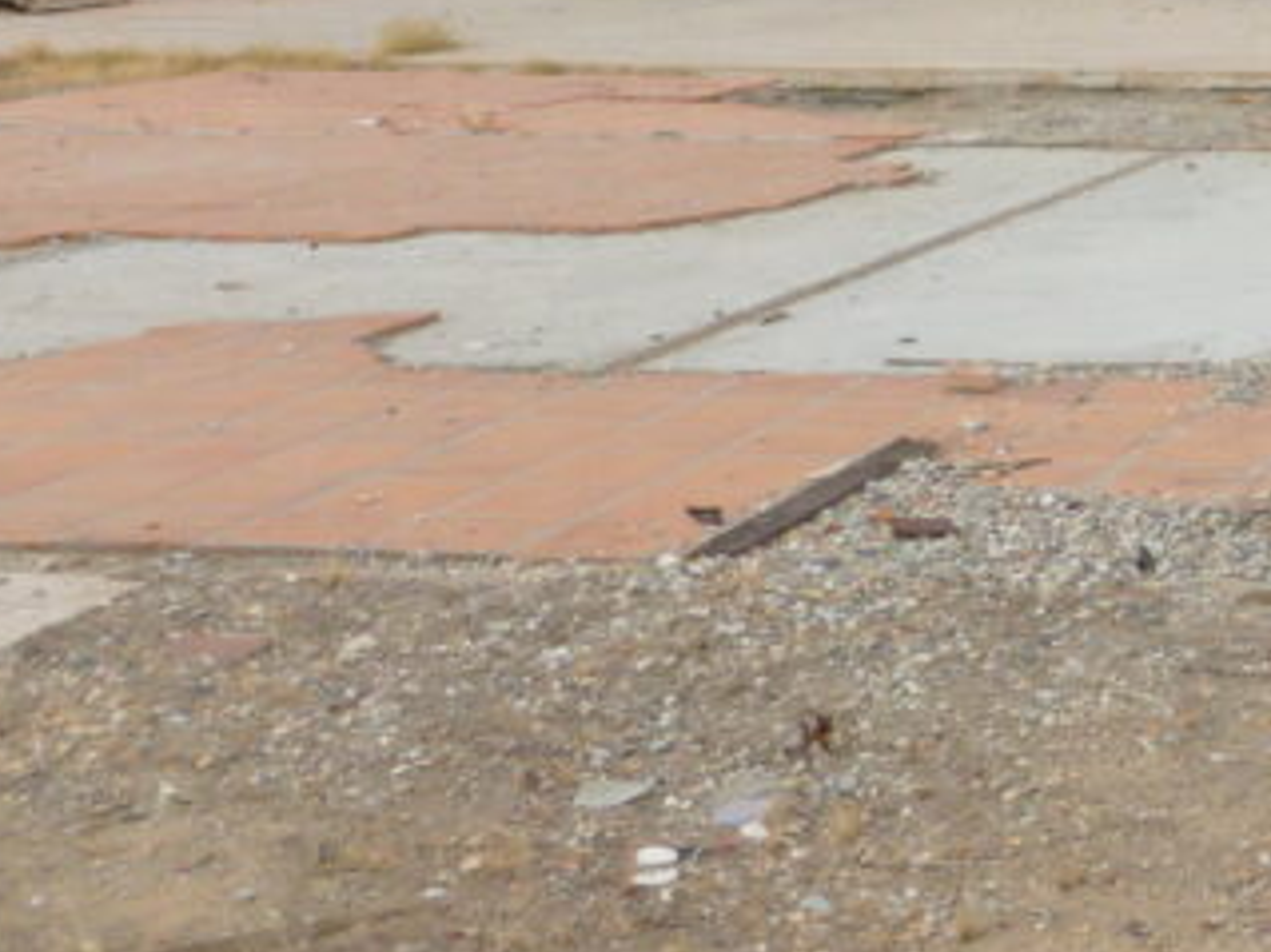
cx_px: 1912
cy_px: -406
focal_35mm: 90
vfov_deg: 15.3
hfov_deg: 19.1
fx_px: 3303
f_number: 3.3
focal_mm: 5
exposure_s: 1/500
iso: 100
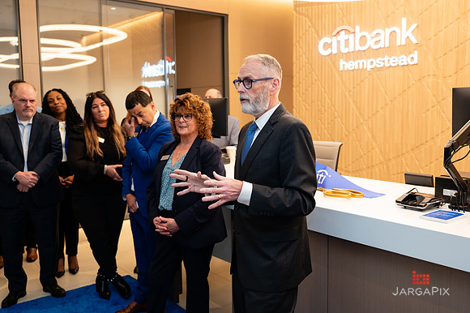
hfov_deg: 54.5
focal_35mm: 35
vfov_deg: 37.8
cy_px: 152
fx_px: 456
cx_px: 241
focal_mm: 32.5
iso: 500
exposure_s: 1/200
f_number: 3.2
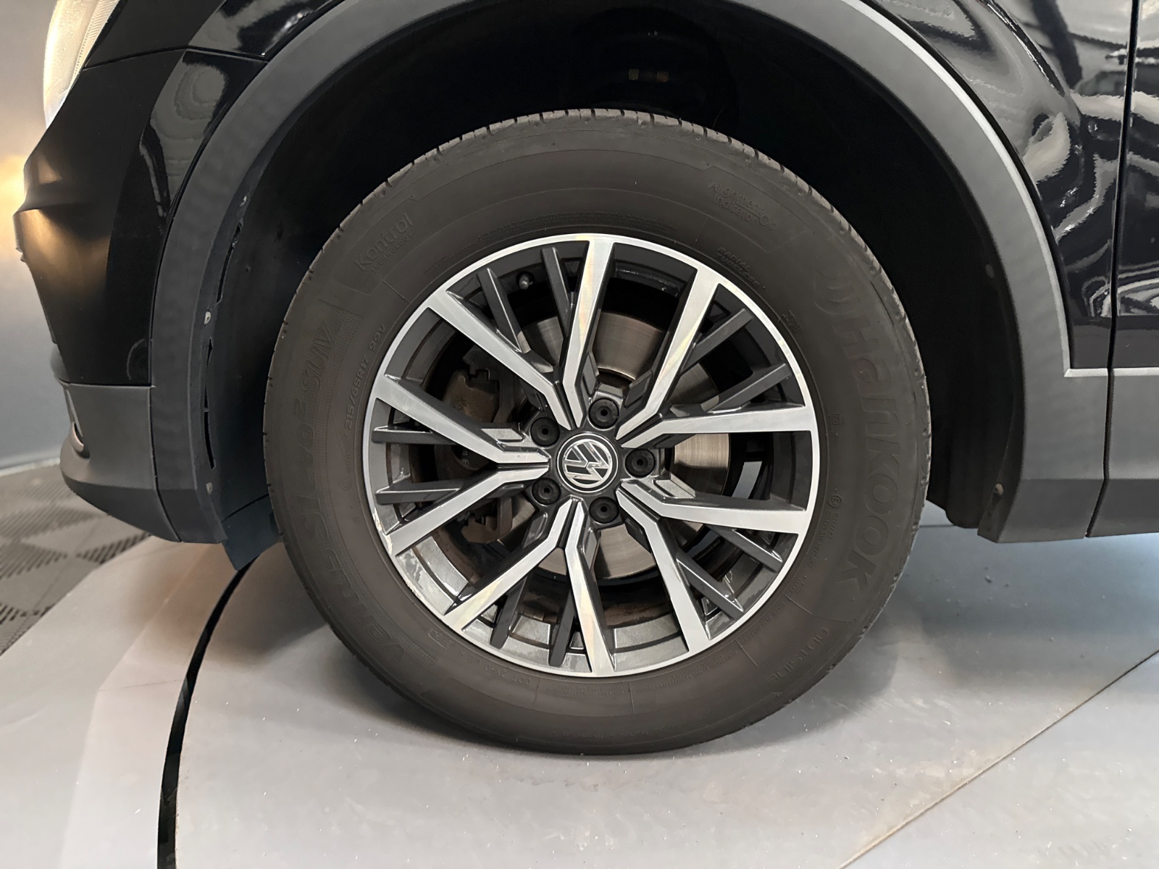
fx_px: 804
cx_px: 580
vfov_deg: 56.8
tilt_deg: -14.2
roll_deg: +0.2
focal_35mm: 24
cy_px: 434
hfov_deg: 71.6
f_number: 1.78
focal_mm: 6.76
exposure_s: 1/33
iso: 800
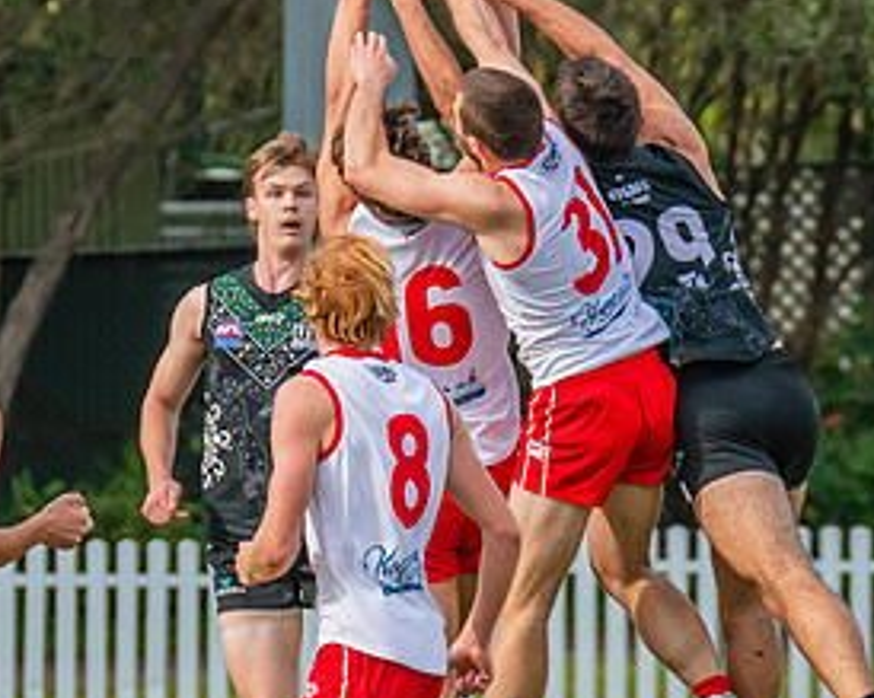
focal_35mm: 1182
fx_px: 30564
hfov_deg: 1.6
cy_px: 291
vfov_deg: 1.3
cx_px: 295
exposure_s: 1/1600
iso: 800
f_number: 6.3
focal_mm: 310
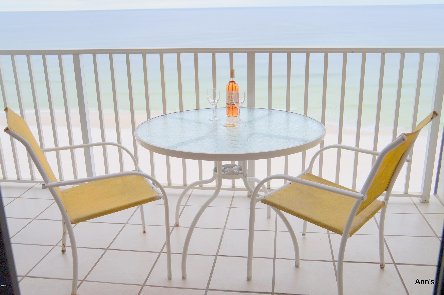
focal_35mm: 33
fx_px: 406
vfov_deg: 39.9
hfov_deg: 57.3
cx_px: 222
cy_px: 148
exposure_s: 1/80
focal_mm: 22
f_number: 4.5
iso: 200
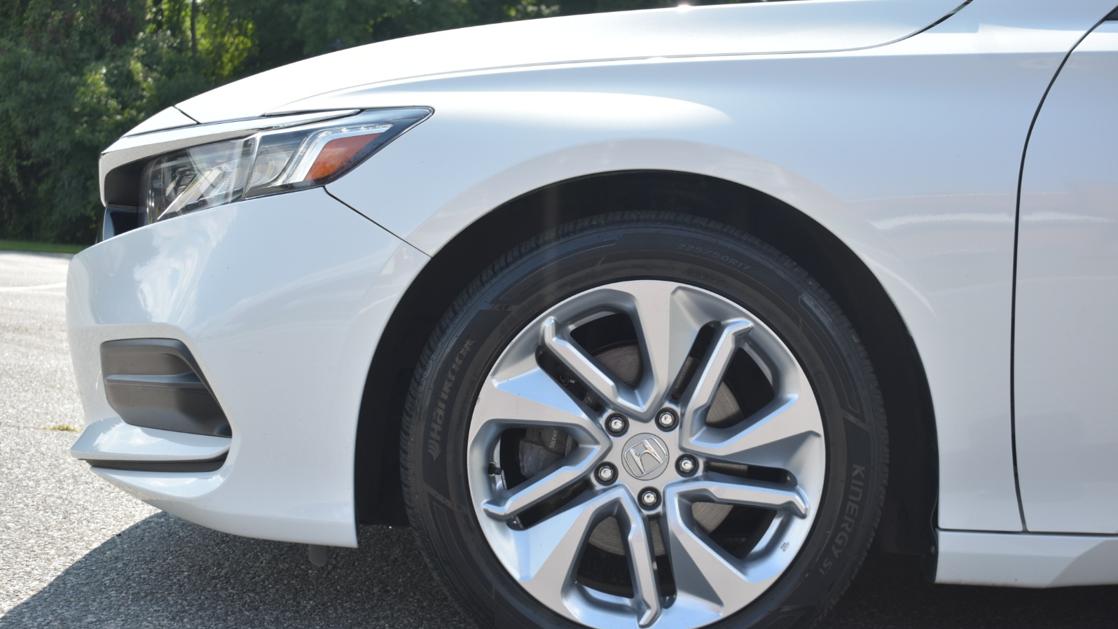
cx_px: 564
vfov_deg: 23.5
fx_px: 1512
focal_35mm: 51
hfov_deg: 40.6
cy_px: 361
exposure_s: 1/250
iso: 100
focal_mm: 32
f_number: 4.5
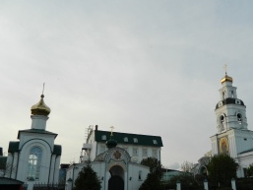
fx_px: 249
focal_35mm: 34
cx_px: 167
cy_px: 120
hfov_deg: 53.0
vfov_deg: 41.5
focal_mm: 4.5
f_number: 3.1
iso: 80
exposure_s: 1/250
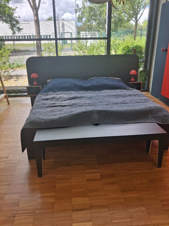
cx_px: 84
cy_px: 113
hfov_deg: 51.4
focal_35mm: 27
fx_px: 176
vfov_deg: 65.3
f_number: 1.8
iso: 25
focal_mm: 4
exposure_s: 1/100
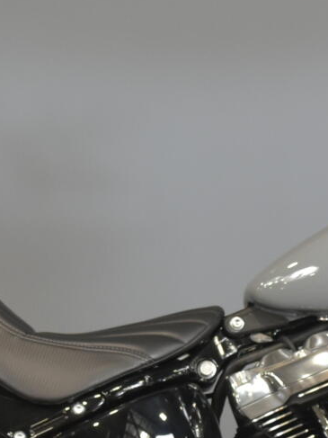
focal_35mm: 172
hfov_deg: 8.6
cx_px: 319
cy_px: 285
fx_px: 2174
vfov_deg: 11.5
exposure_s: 1/30
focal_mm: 29
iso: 800
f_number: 4.5
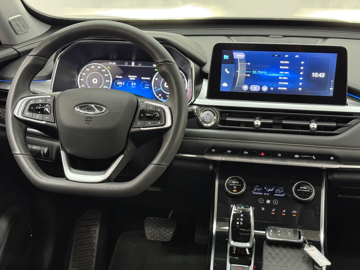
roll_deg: -0.4
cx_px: 180
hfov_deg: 39.7
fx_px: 499
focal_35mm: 48
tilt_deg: -21.6
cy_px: 135
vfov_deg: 30.3
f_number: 1.78
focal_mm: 6.76
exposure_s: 1/30
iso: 500
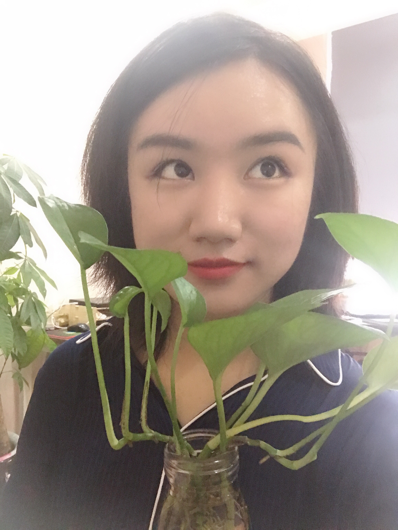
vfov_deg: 56.8
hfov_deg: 44.2
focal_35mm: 32
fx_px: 490
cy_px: 265
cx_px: 199
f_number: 2.2
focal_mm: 2.87
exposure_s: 1/17
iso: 400
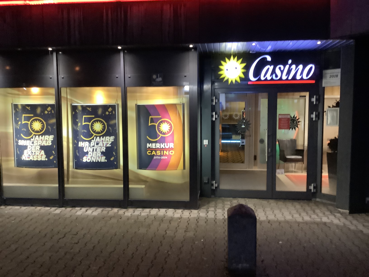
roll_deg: -0.7
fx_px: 330
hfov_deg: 58.4
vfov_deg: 45.4
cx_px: 184
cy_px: 138
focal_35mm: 31
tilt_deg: -6.3
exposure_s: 1/25
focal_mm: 3.3
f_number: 2.4
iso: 640
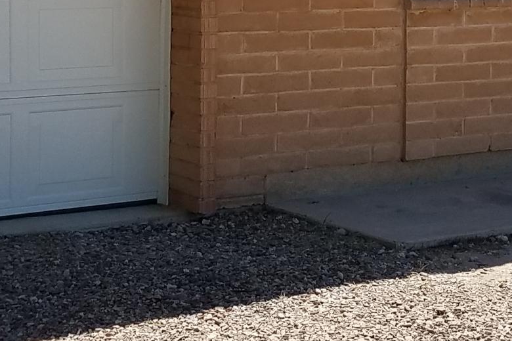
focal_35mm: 104
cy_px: -85
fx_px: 1479
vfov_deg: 12.8
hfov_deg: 19.5
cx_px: 370
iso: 40
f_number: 1.7
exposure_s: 1/1696
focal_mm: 4.2
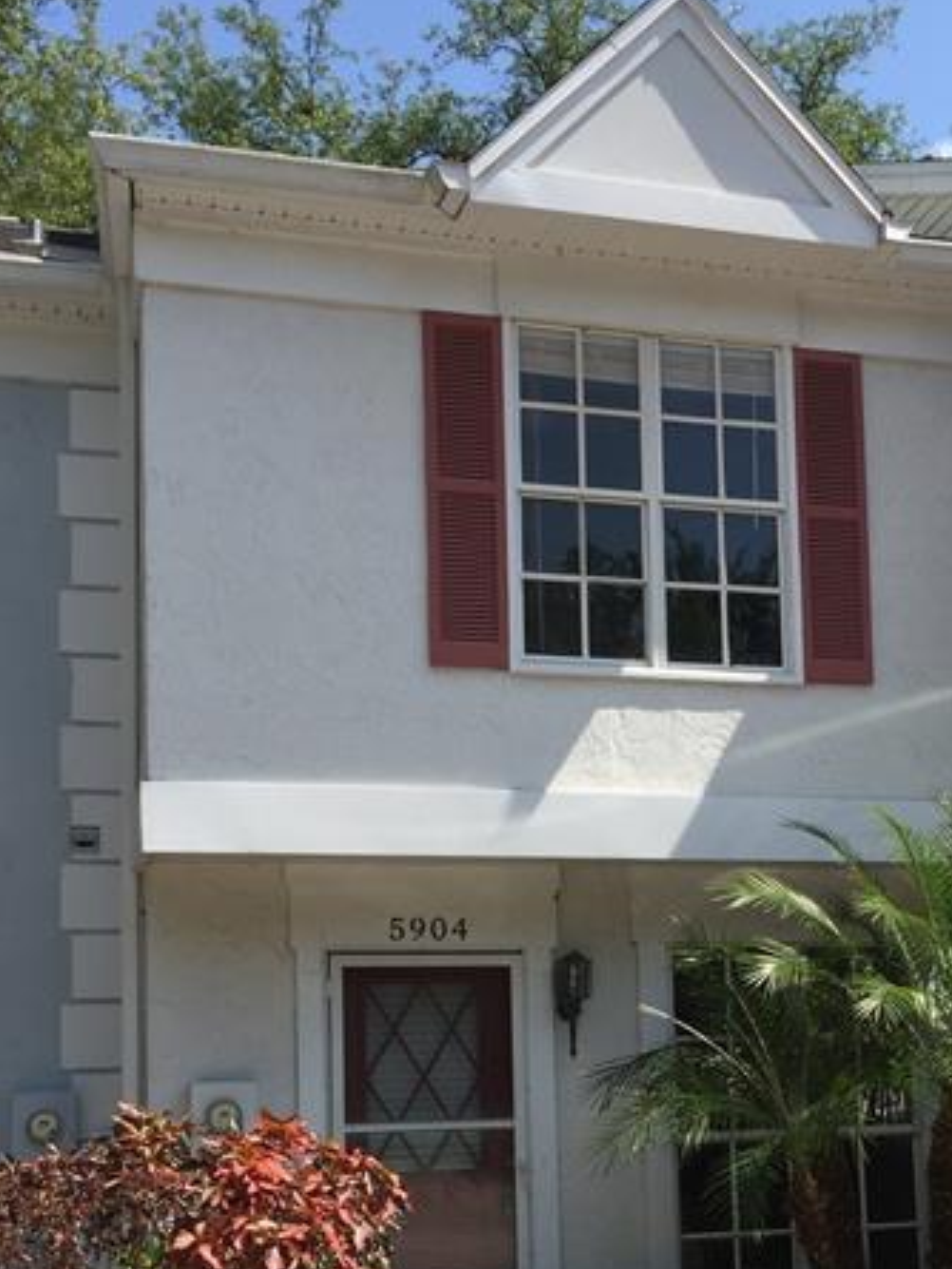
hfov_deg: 28.9
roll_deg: +1.3
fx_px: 1833
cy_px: 941
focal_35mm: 50
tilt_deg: +5.1
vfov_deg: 37.3
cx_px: 636
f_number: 2.2
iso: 32
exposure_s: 1/1522
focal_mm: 4.15
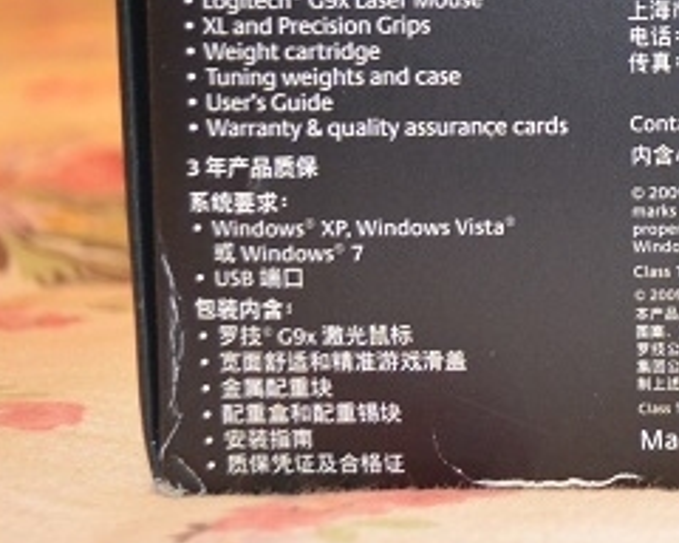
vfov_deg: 9.5
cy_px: -31
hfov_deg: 11.2
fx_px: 3256
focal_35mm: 162
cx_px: 1151
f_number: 4.5
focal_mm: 30
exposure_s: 1/60
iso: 1400
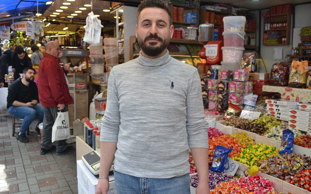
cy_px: 91
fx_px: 280
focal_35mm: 33
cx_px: 166
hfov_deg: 58.1
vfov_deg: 38.3
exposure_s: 1/60
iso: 125
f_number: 5.6
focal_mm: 20
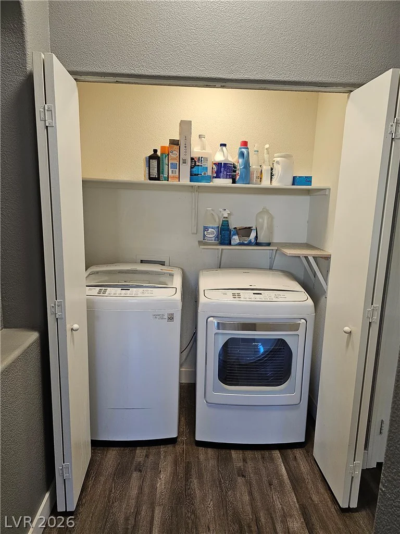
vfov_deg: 73.9
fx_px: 354
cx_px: 200
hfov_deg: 58.9
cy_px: 267
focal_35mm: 23
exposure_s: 1/120
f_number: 1.7
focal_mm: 6.3
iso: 320
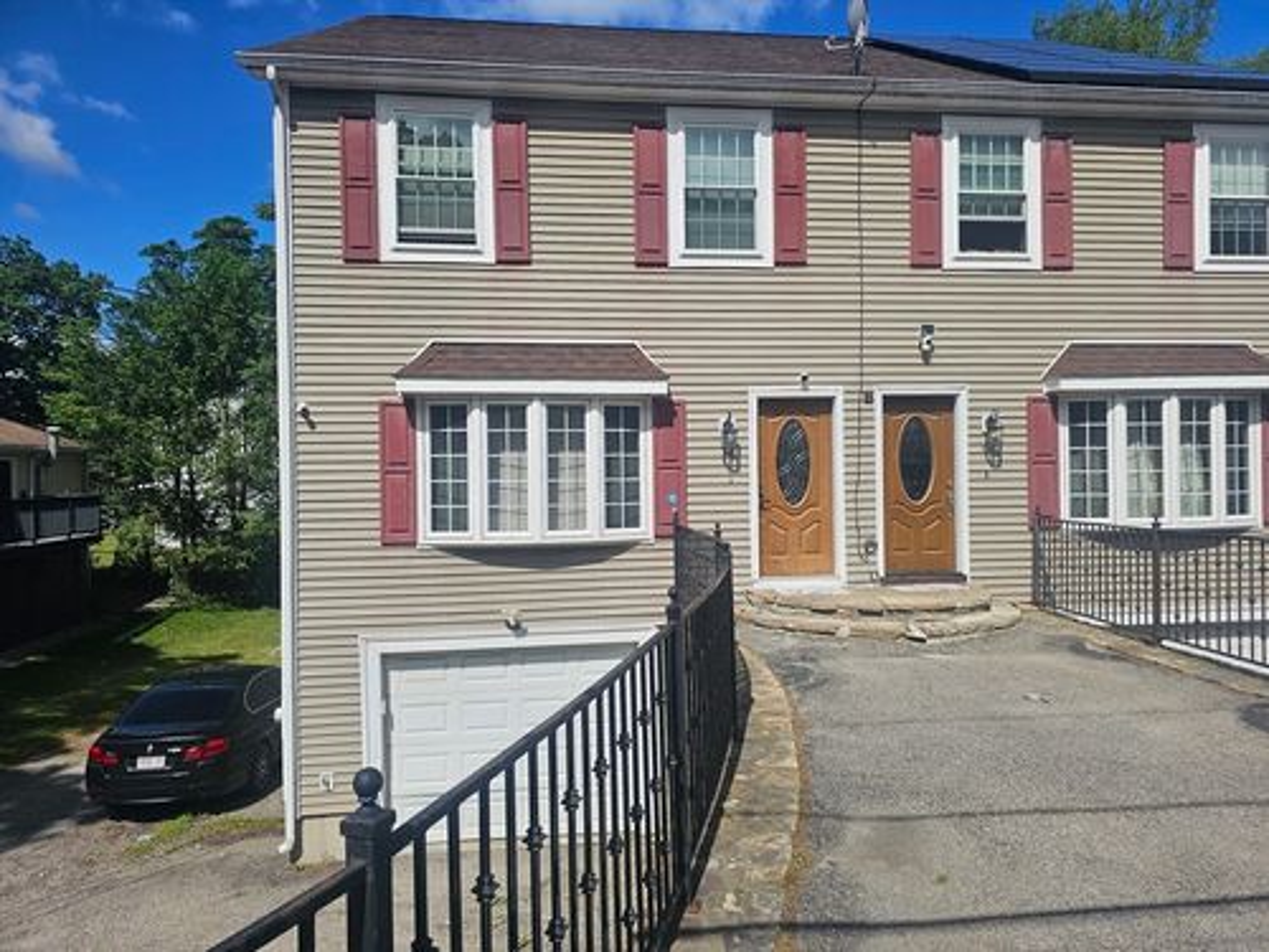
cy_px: 476
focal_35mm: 23
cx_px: 634
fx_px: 843
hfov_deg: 73.9
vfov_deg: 58.9
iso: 16
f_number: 1.7
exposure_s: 1/2000
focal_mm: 6.3
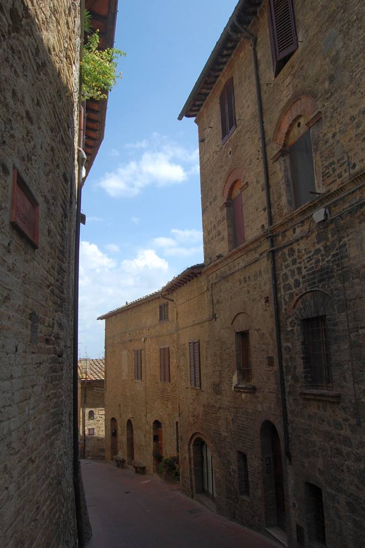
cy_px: 274
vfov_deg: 67.4
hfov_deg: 47.9
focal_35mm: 27
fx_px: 411
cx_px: 182
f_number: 10
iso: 250
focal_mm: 18
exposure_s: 1/250
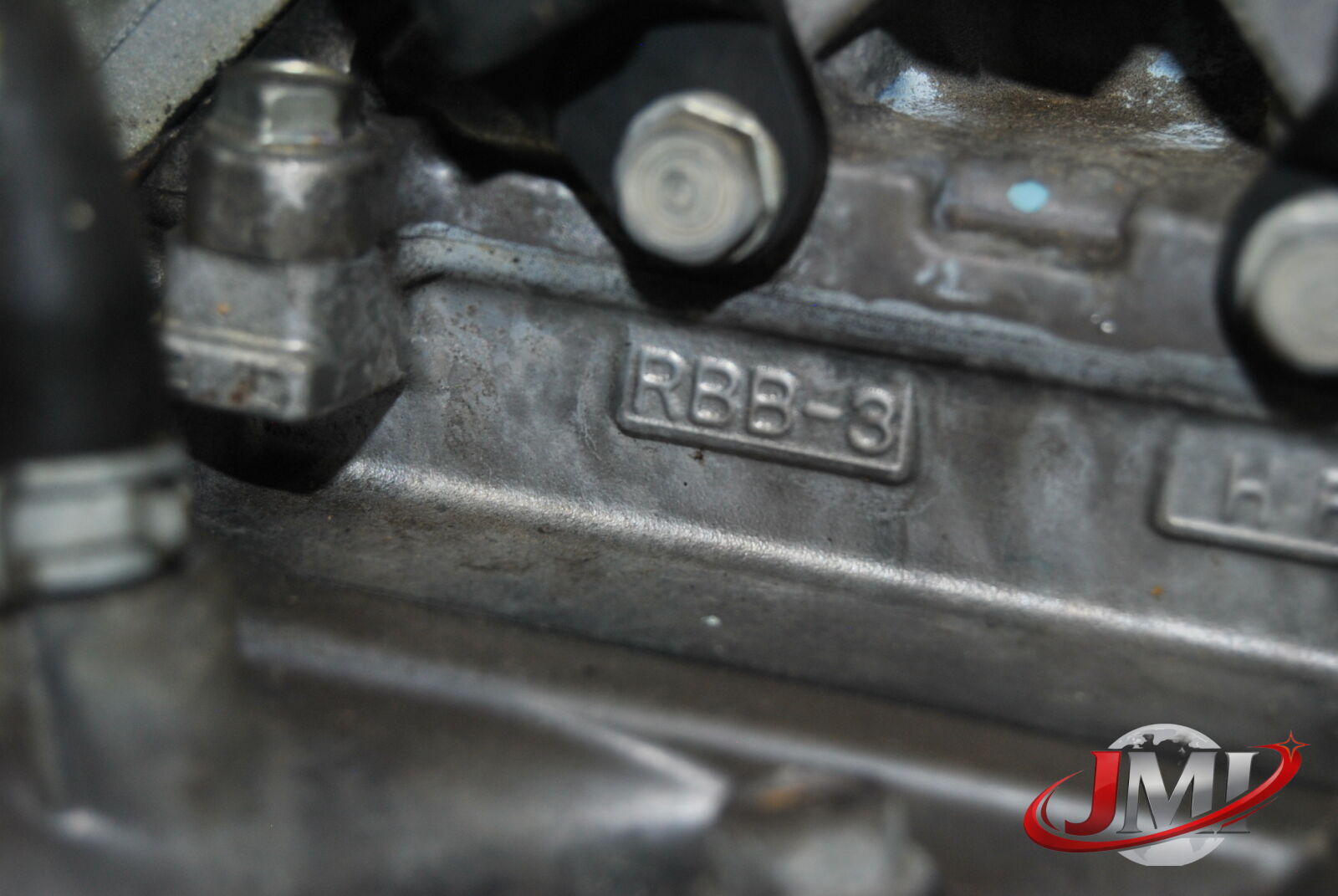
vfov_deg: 16.6
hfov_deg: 24.6
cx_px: 669
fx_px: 3070
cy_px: 448
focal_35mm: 82
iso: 200
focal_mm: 55
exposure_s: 1/60
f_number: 5.6
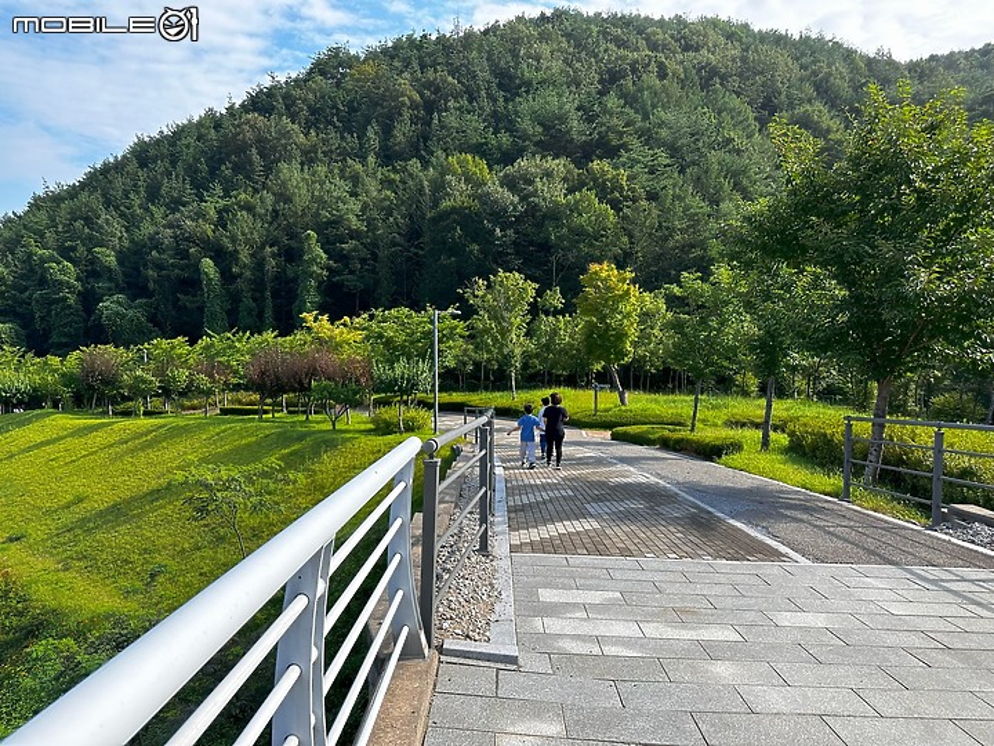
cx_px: 497
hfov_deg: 71.6
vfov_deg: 56.8
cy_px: 373
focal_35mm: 24
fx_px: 689
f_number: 1.78
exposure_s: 1/2353
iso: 80
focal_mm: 6.86
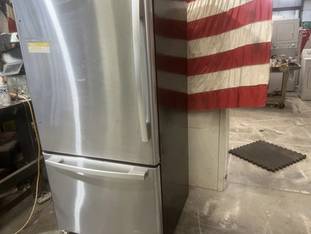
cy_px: 117
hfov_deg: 67.3
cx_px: 156
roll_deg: +3.8
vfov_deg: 53.1
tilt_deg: -16.3
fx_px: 234
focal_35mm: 26
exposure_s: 1/60
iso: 160
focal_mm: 5.1
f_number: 1.6
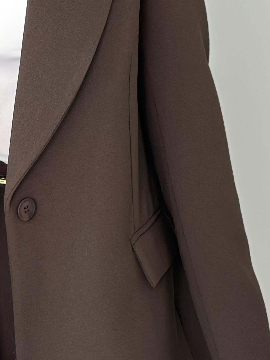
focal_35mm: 151
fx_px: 1571
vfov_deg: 13.0
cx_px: 33
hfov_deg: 9.8
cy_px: 42
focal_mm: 6.86
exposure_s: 1/100
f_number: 1.78
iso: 80
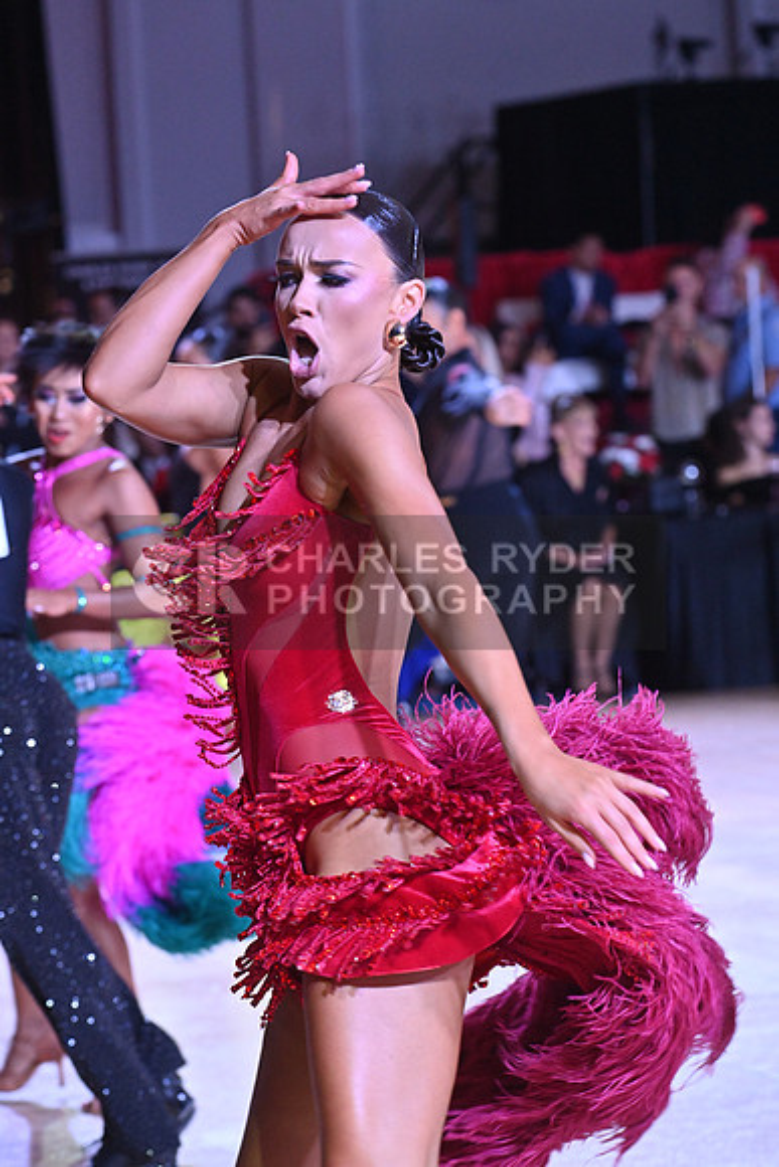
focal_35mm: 140
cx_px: 390
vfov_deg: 14.7
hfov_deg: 9.8
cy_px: 584
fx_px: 4541
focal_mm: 140
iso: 4000
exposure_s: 1/400
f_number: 7.1
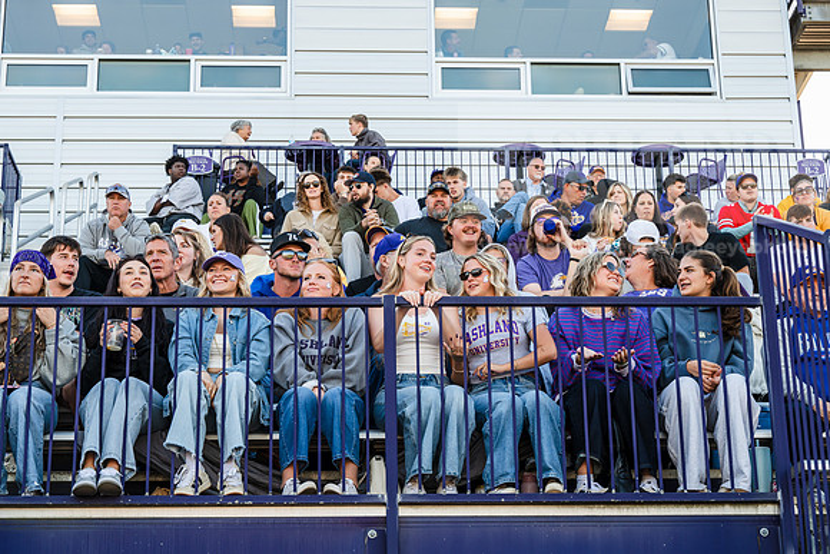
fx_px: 1753
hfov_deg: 26.6
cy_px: 277
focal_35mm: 76
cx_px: 415
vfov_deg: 18.0
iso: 640
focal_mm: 76
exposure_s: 1/250
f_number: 8
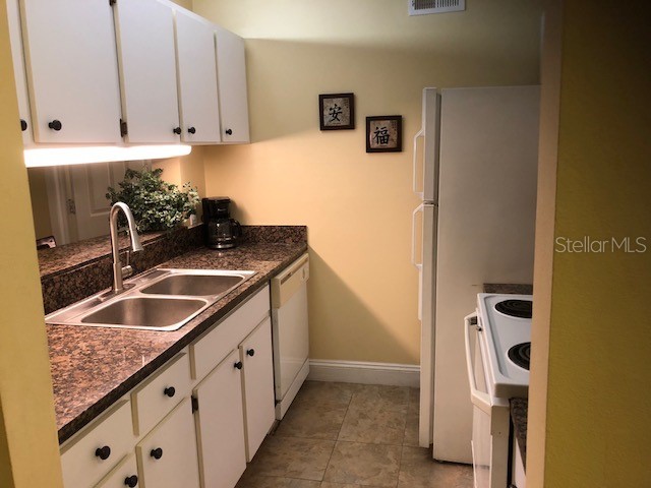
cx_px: 326
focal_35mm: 29
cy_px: 244
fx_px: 545
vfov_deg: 48.2
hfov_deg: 61.7
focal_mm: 3.99
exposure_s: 1/15
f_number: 1.8
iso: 40
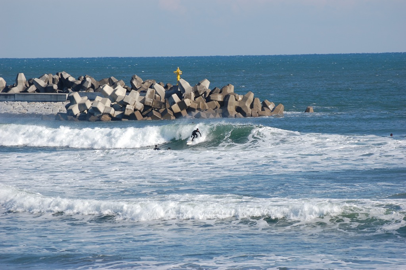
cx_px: 203
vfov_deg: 5.9
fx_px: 2620
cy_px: 135
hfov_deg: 8.9
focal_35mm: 232
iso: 200
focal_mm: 155
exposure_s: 1/1250
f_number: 5
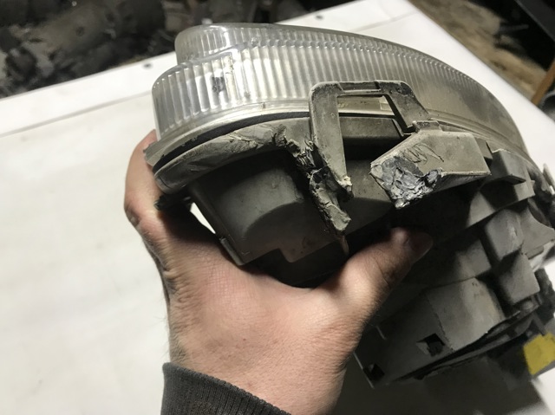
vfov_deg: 49.7
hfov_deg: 63.5
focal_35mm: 28
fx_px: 449
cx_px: 278
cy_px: 208
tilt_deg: -52.3
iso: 32
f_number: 1.8
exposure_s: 1/33
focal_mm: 3.99
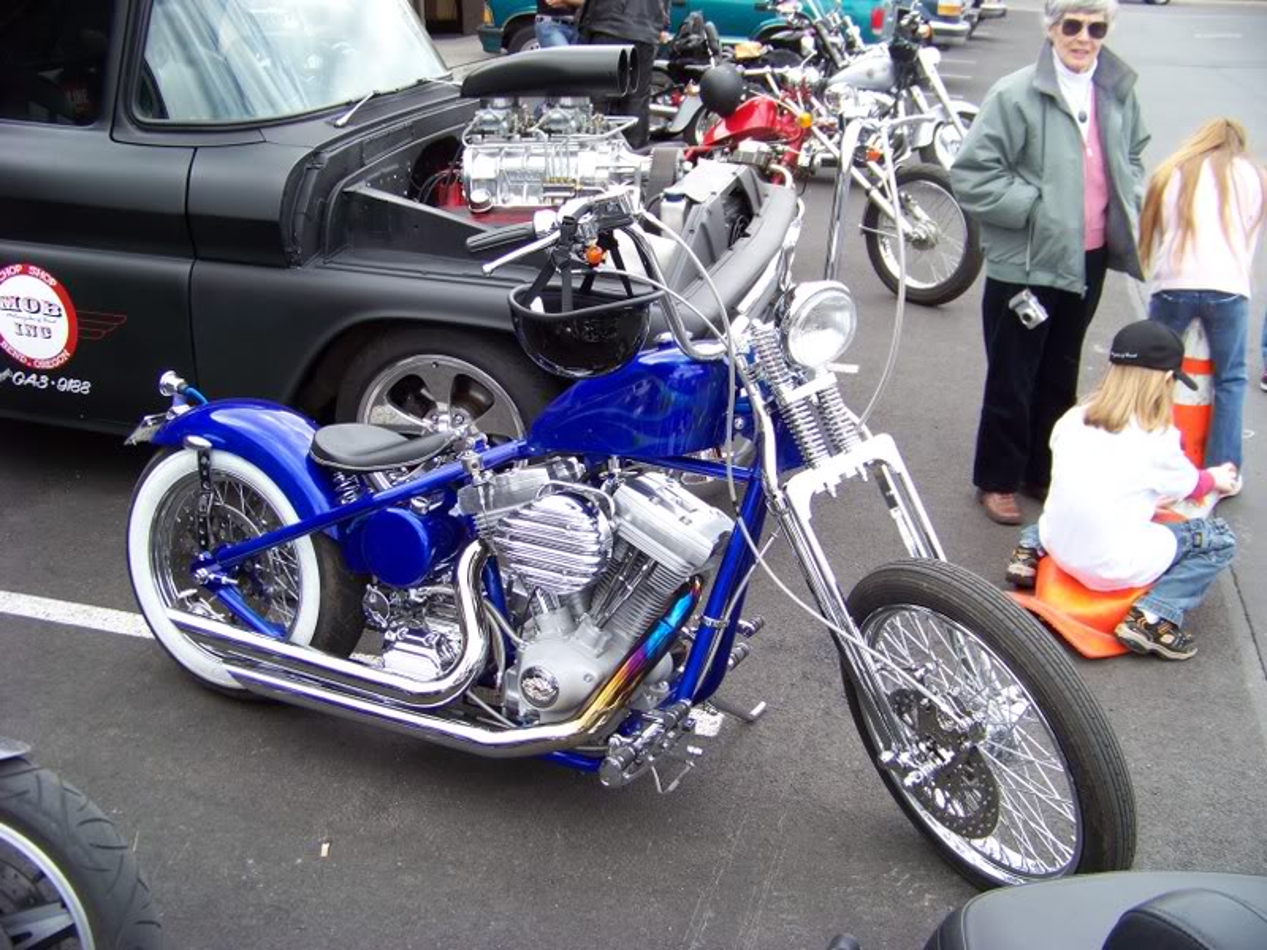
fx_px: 1318
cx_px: 634
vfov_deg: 39.7
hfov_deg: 51.4
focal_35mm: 36
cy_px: 475
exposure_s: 1/200
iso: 65
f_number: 2.8
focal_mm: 5.85
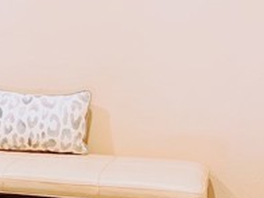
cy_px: 75
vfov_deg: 17.3
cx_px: 15
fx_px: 648
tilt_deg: -4.5
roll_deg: -1.0
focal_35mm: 85
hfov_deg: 22.3
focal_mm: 4.25
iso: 200
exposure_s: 1/60
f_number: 1.8
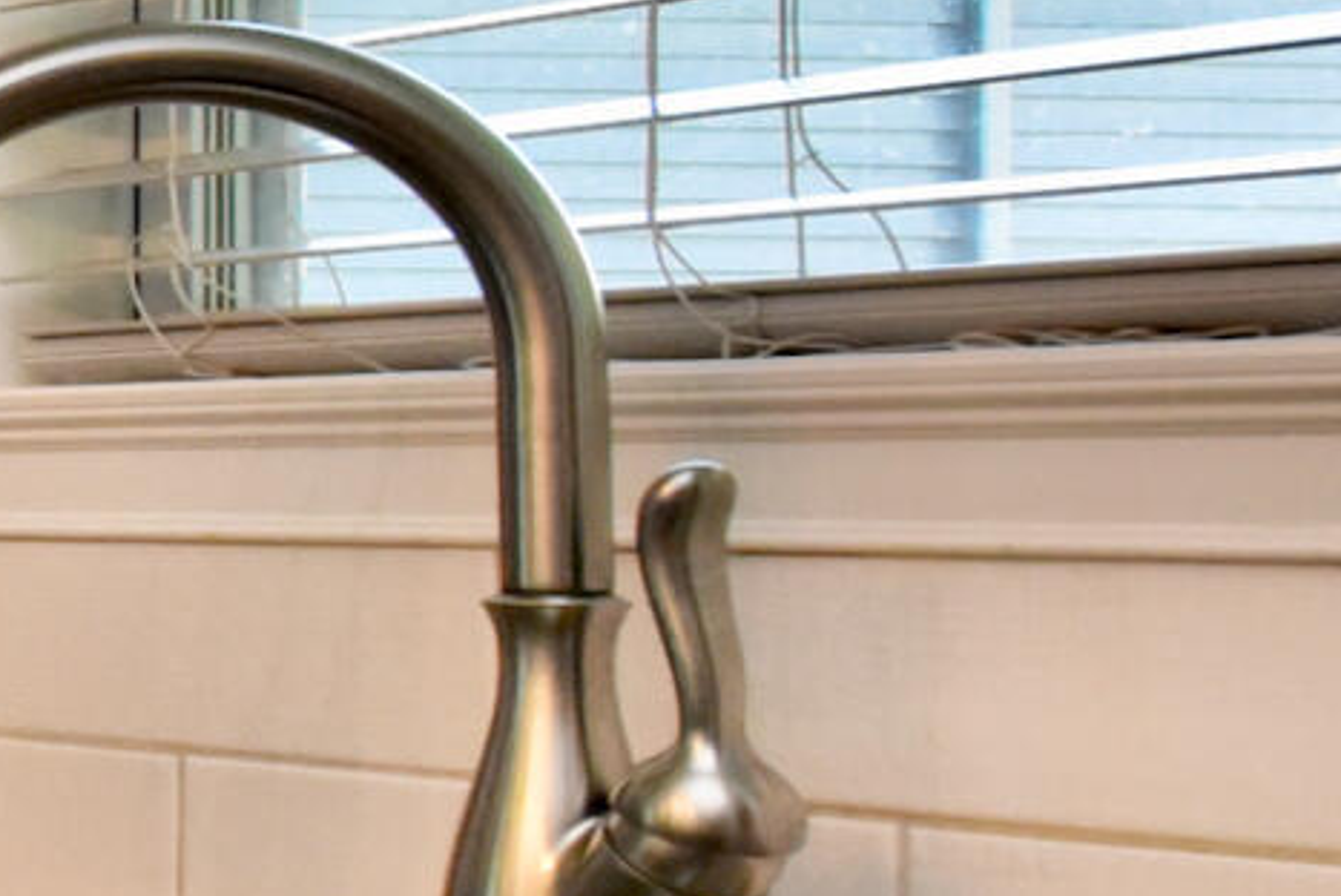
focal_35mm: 90
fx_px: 3354
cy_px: 478
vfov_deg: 15.2
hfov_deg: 11.8
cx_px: -2599
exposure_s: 1/80
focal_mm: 14
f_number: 10
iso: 3200
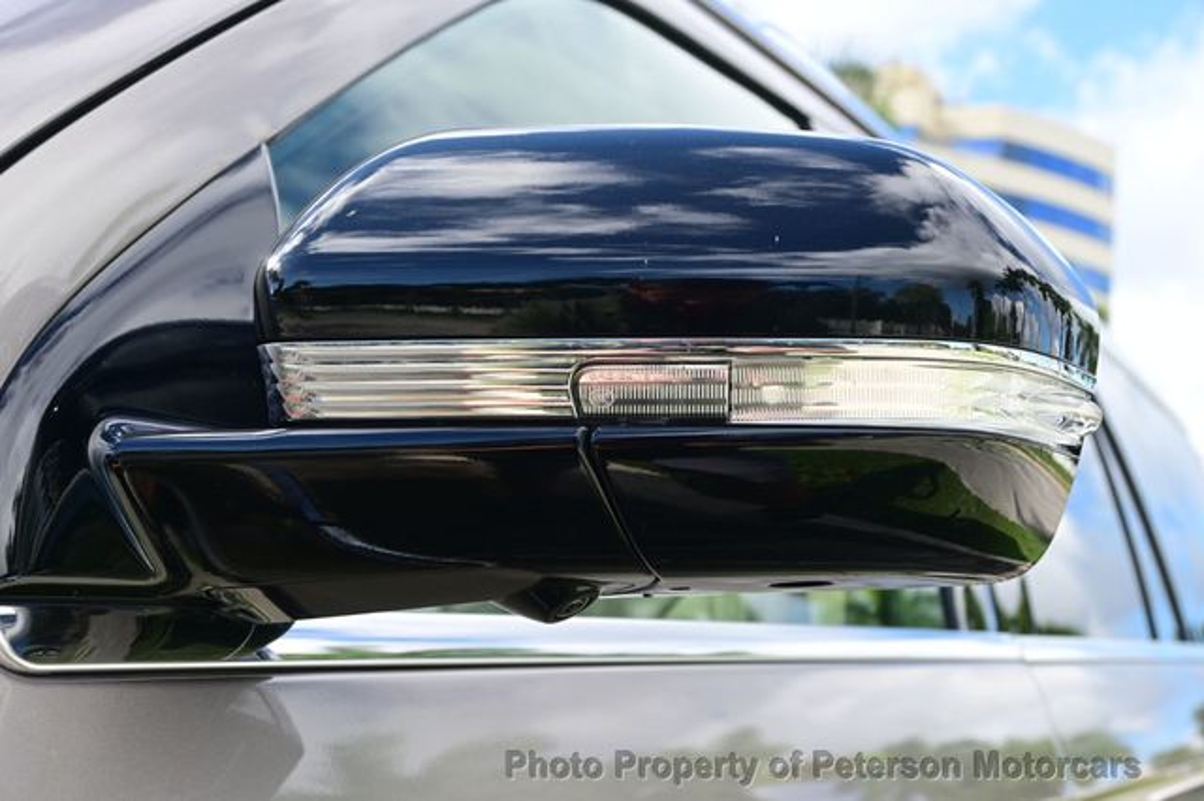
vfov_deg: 27.6
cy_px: 400
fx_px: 1630
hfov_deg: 40.6
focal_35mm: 49
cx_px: 602
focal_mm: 32.5
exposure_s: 1/160
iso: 100
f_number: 6.3
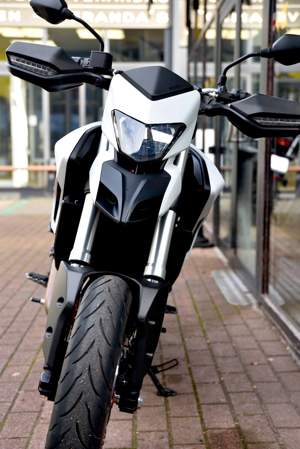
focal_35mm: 62
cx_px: 150
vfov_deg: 32.4
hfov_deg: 21.9
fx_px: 774
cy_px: 224
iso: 100
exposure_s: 1/60
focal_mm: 62
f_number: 4
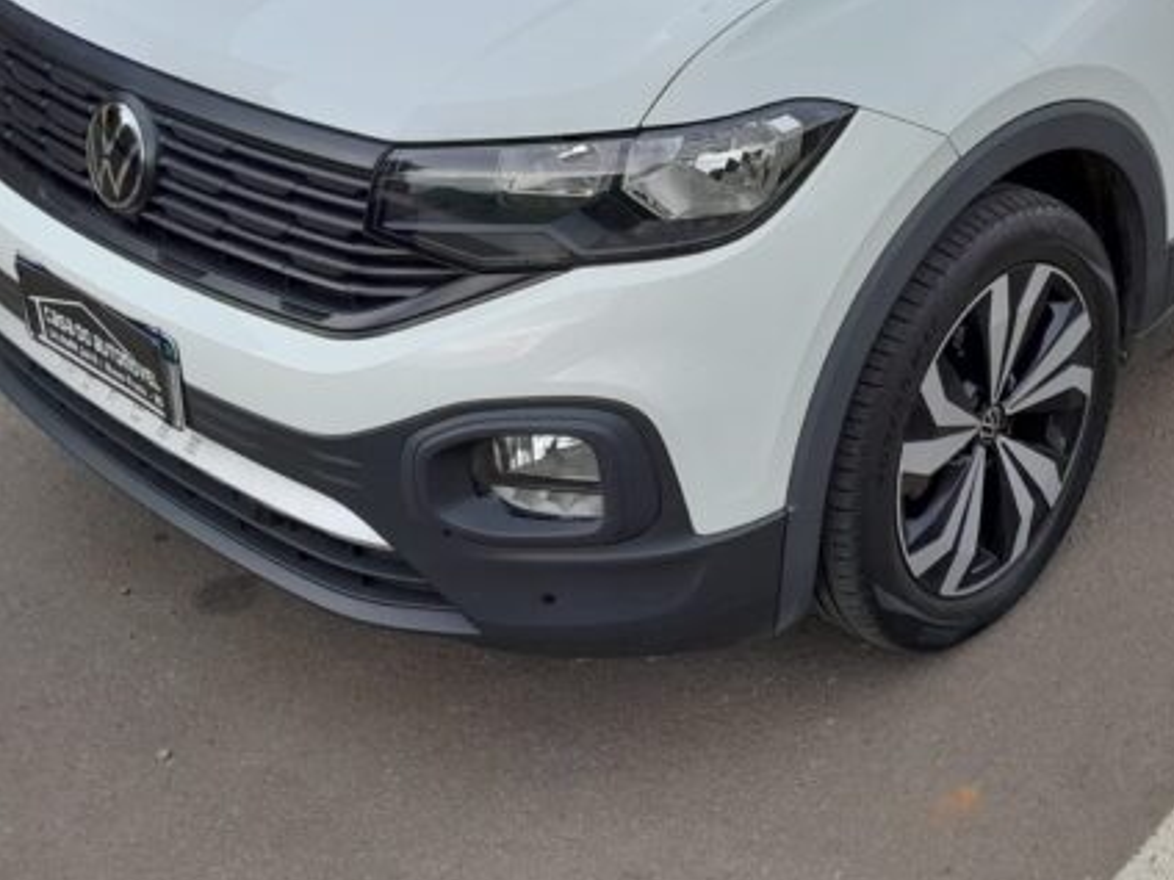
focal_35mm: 49
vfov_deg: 28.4
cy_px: 72
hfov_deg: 38.2
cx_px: 839
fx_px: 1662
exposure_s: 1/132
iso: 40
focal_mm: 3.98
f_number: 1.8
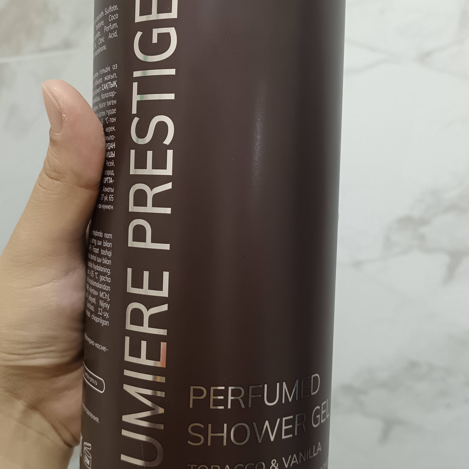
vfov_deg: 42.8
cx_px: 210
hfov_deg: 42.8
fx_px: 598
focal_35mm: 39
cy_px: 212
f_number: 1.9
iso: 934
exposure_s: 1/50
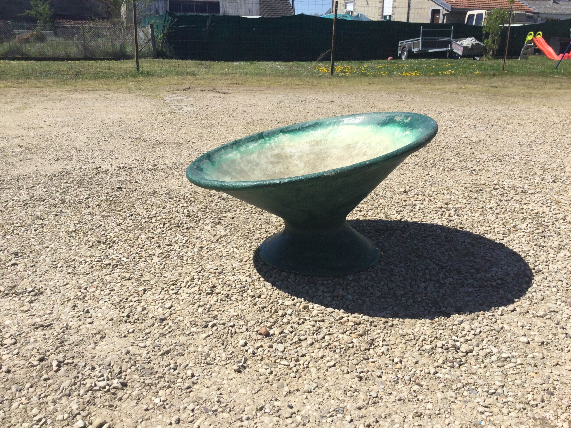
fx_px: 511
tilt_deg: -20.6
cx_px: 286
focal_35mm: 31
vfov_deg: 45.4
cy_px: 214
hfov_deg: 58.4
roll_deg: -2.5
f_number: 2.4
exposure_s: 1/1597
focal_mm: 3.3
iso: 25
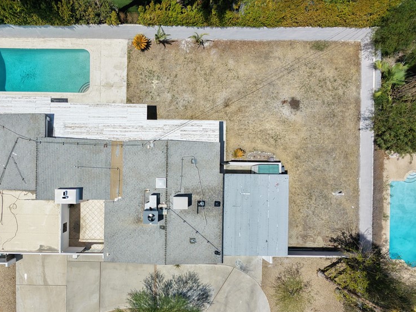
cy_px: 186
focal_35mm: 22
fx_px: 264
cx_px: 155
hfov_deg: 75.0
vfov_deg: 60.6
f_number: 2.2
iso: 270
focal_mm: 3.05
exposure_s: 1/4000
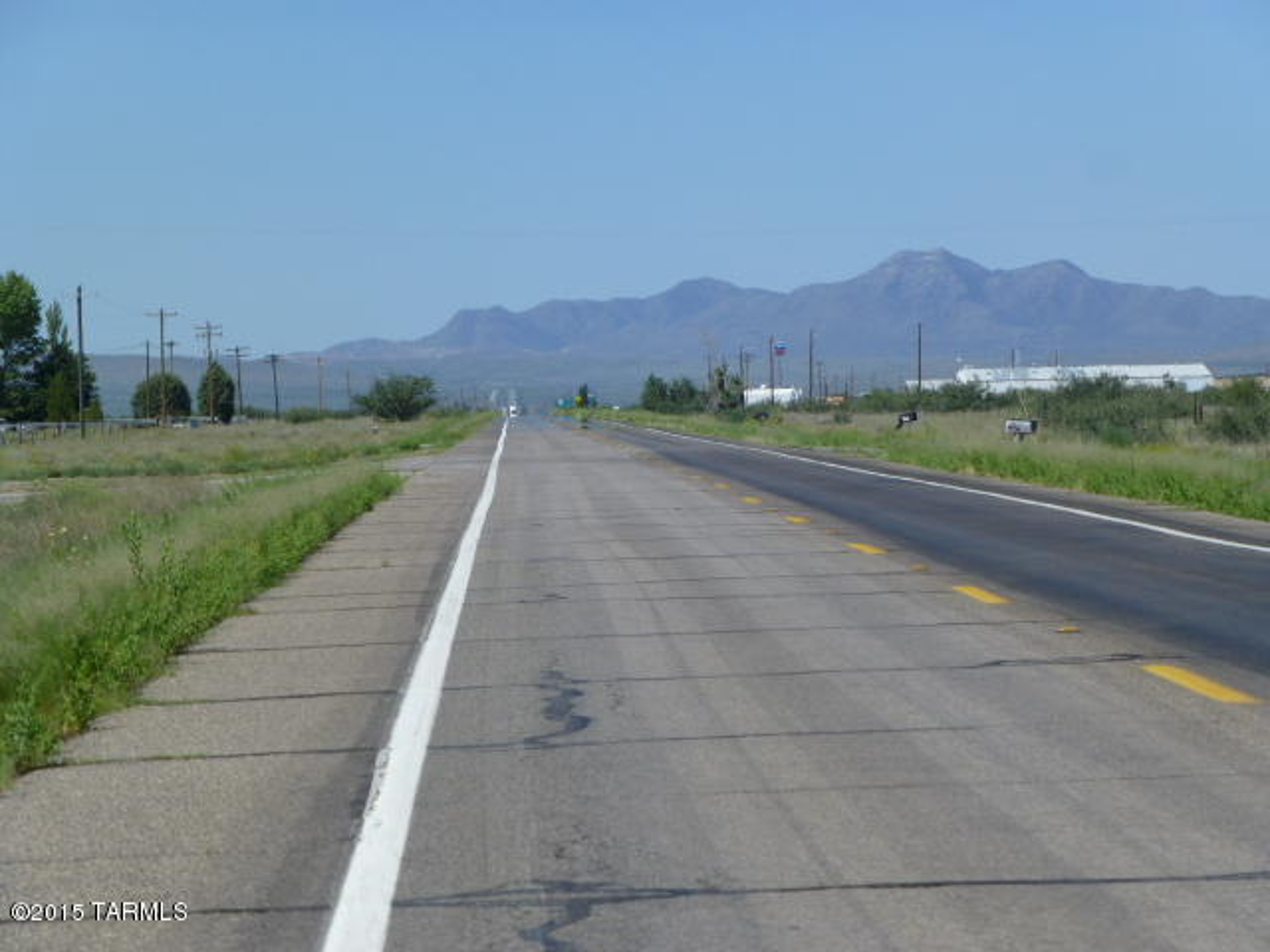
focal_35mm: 154
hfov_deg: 12.8
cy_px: 476
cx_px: 635
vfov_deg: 9.6
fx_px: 5650
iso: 100
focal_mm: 27.6
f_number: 5.4
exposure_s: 1/800
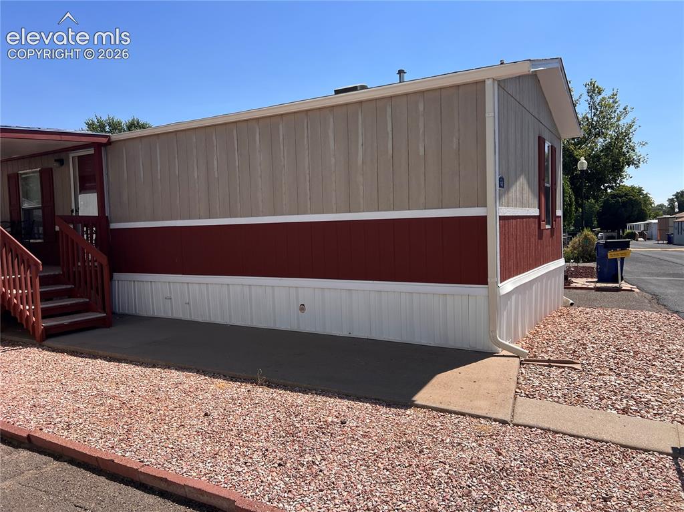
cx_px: 342
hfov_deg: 67.3
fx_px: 514
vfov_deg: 53.0
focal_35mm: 26
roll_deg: +3.3
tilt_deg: -4.0
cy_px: 256
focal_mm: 5.7
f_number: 1.5
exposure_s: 1/3460
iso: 50
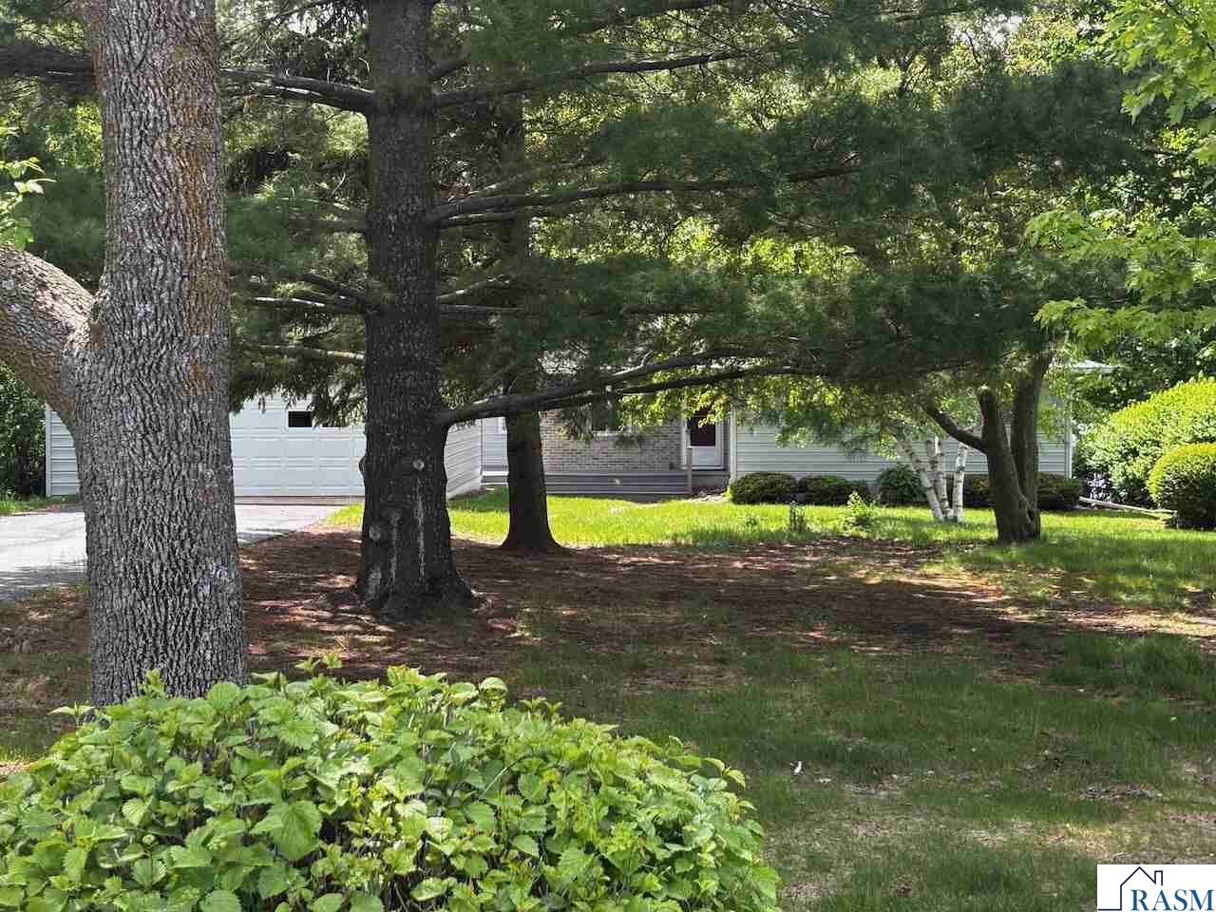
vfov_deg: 28.0
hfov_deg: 36.8
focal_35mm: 52
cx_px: 608
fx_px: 1827
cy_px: 456
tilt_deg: -0.7
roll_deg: -0.8
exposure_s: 1/307
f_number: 1.6
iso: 32
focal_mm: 5.96
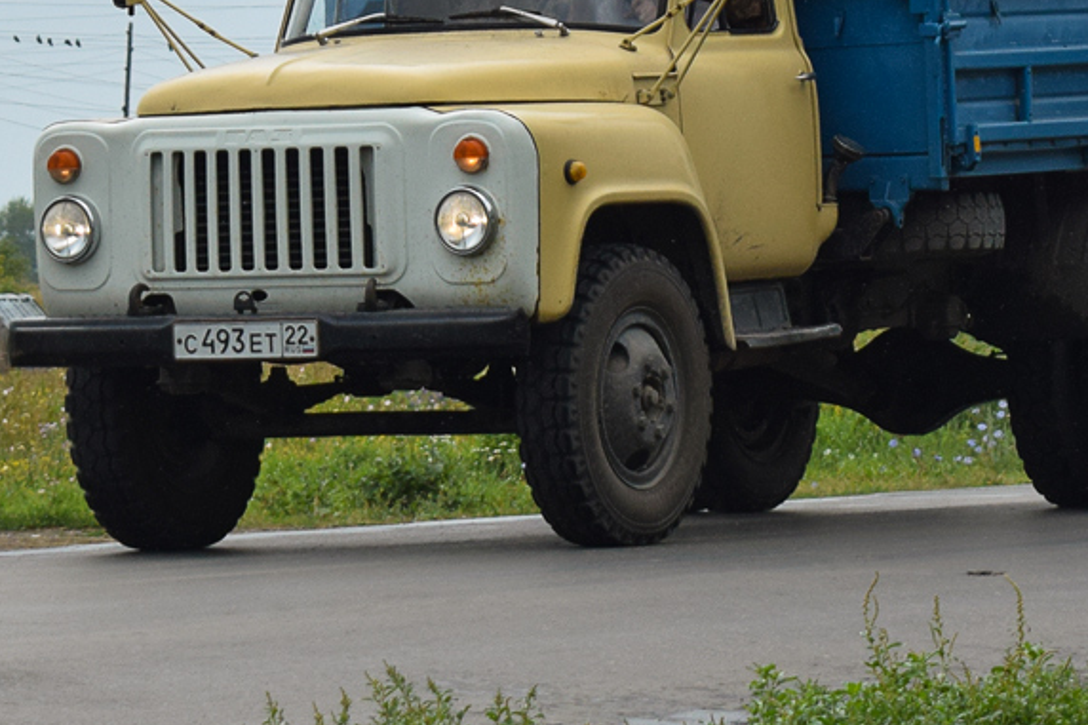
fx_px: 5228
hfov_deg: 11.9
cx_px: 616
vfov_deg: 7.9
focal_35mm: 173
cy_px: 21
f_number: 5.6
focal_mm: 55
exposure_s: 1/1000
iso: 400
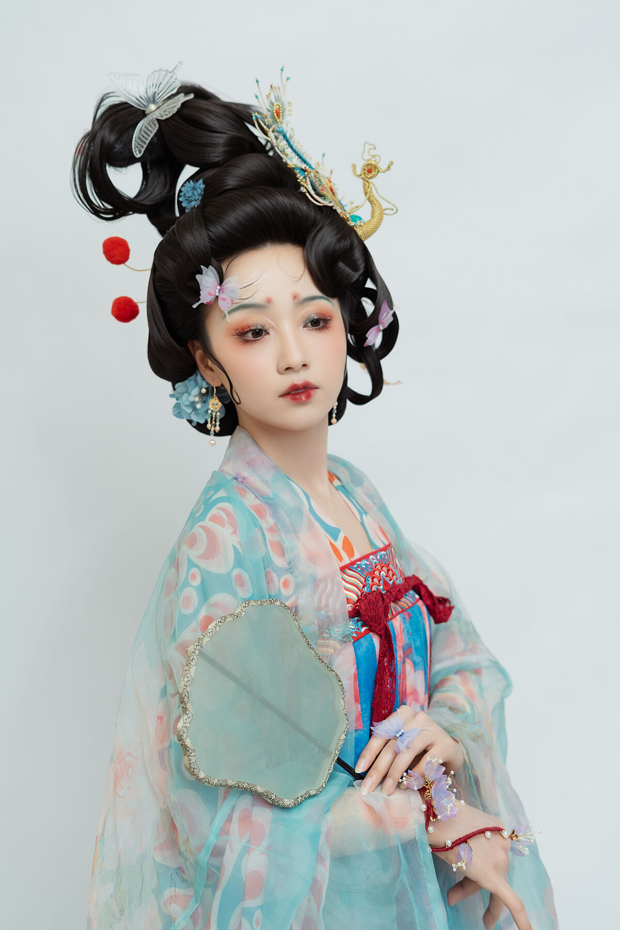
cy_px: 465
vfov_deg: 39.6
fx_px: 1291
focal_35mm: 50
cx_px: 310
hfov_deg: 27.0
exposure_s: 1/125
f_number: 2.8
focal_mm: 50
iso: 100
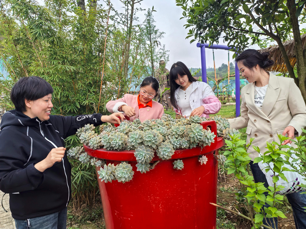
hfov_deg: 65.3
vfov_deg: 51.4
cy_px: 114
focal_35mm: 27
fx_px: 239
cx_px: 153
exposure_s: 1/864
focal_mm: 5.52
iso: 50
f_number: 1.9
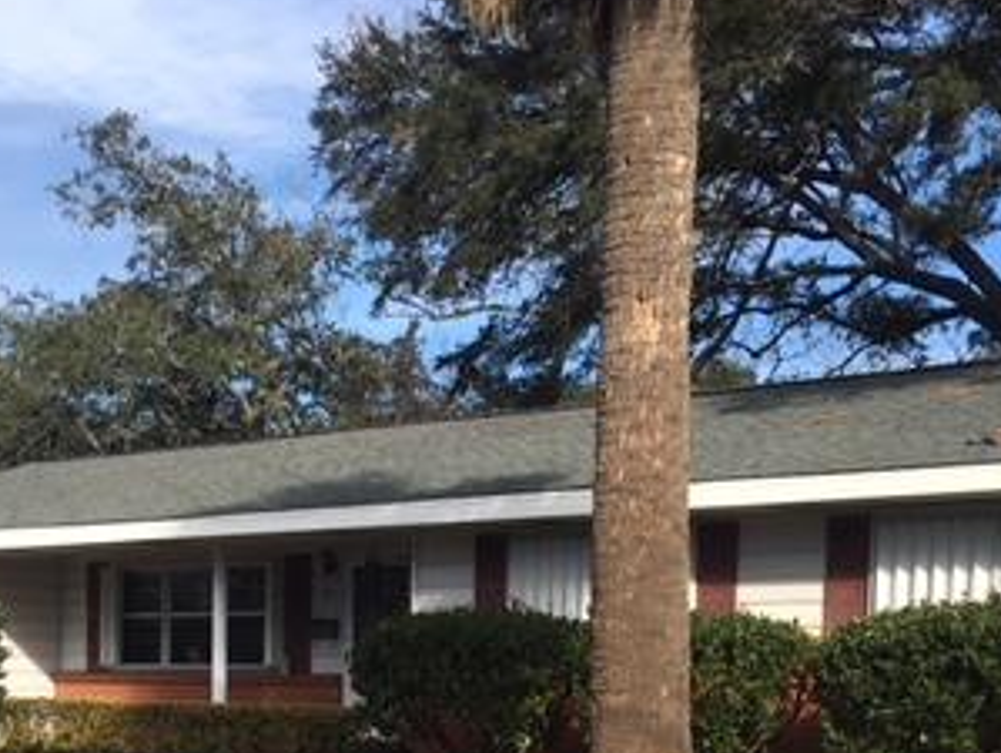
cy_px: 750
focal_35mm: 62
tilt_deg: +0.6
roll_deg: -1.4
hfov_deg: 31.1
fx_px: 1795
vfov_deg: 22.8
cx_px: 445
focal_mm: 4.15
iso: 25
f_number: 2.2
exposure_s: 1/1350
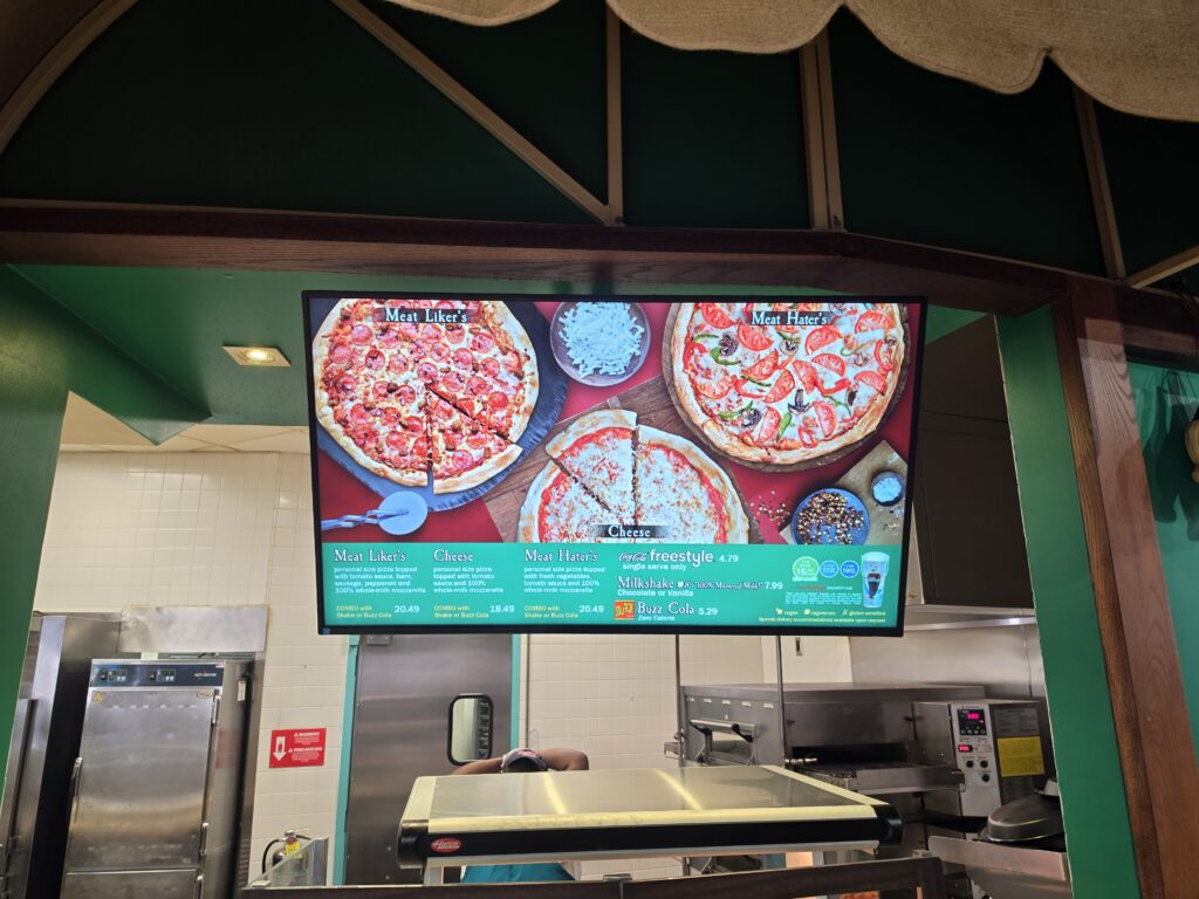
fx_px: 797
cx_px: 600
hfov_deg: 73.9
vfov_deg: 58.9
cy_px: 450
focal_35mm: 23
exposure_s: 1/60
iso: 64
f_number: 1.4
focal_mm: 6.5
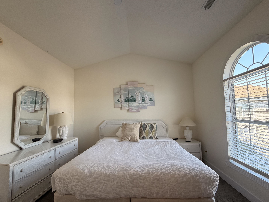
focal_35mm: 15
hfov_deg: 98.1
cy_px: 103
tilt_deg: +5.0
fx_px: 117
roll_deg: +0.6
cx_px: 130
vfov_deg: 81.7
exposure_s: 1/121
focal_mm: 2.22
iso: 160
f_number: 2.2
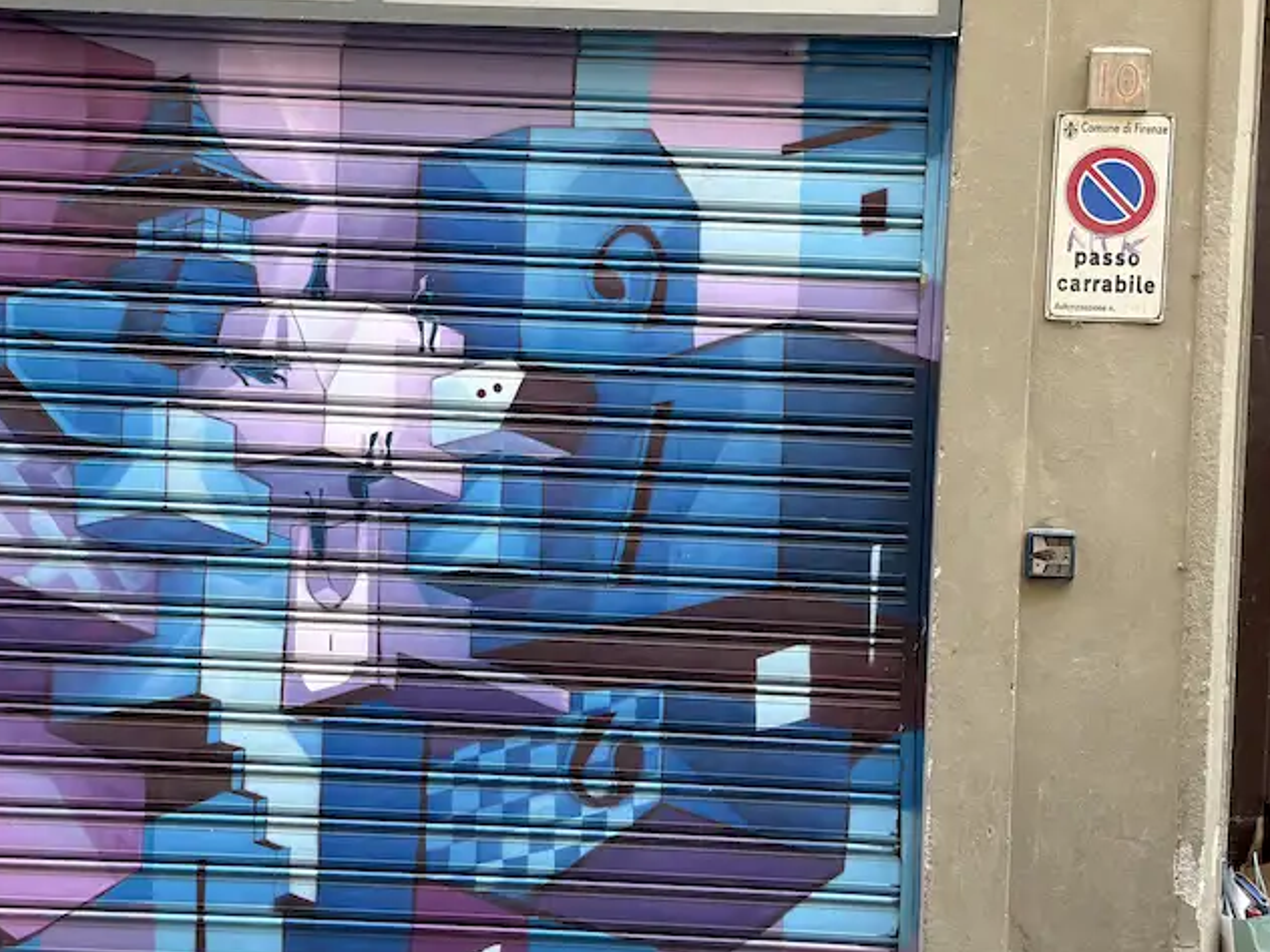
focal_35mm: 57
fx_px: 2091
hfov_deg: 33.6
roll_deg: -1.9
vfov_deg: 25.7
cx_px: 490
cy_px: 470
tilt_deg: -2.1
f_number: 1.78
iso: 100
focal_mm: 6.76
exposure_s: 1/60
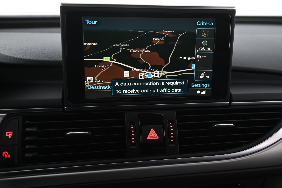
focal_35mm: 40
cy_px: 94
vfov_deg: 33.3
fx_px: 313
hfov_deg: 48.5
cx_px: 141
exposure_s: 1/25
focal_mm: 40
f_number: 4
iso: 2000
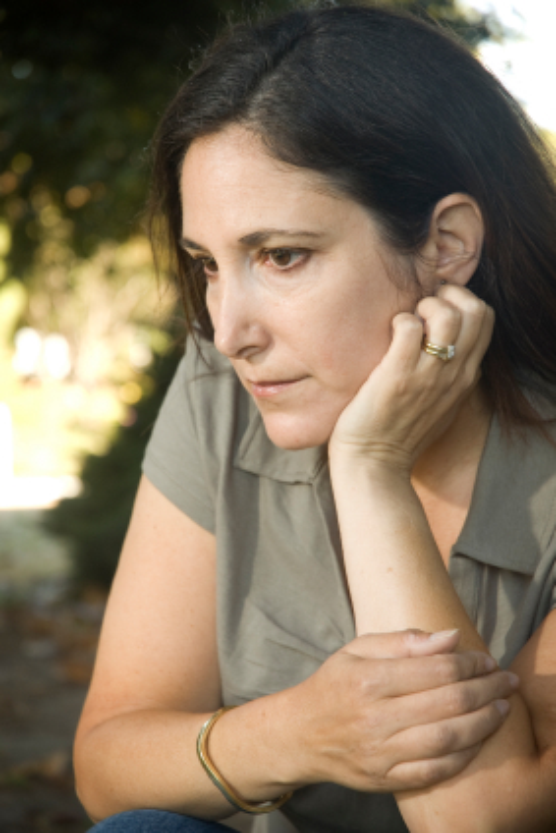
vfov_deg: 19.4
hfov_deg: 13.1
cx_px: 278
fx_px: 2430
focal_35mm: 105
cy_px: 416
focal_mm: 70
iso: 200
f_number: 4.5
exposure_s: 1/60
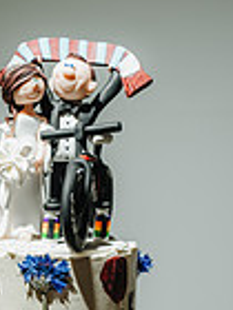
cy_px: 261
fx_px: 664
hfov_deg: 19.7
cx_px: 49
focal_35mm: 74
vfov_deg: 25.7
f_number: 2.8
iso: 250
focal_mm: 24
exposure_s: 1/200
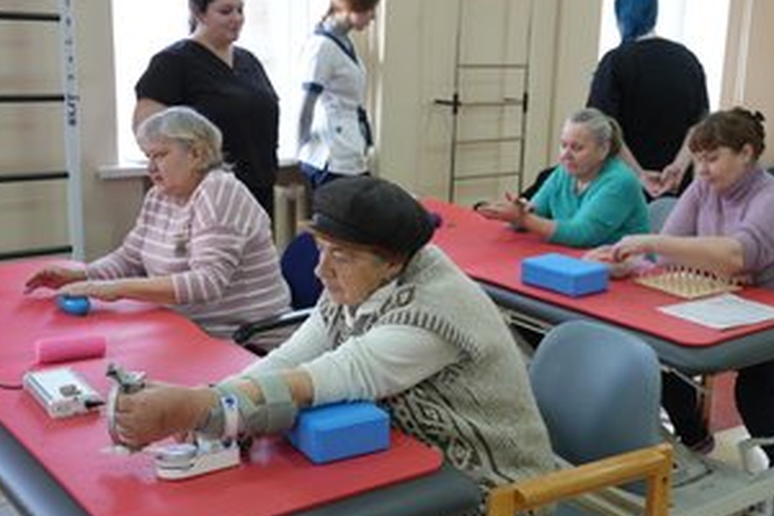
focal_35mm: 48
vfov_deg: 28.1
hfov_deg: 41.0
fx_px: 1032
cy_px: 277
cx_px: 436
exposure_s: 1/160
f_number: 4
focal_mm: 36
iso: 1000
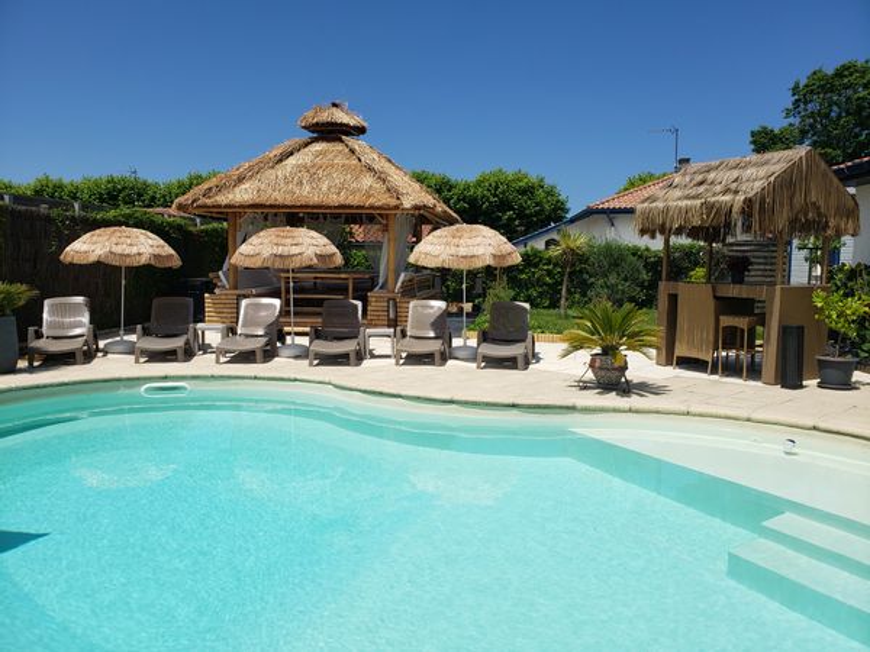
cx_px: 435
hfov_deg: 67.3
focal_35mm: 26
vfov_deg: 53.1
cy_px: 326
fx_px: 653
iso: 50
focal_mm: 4.3
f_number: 2.4
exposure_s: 1/2450
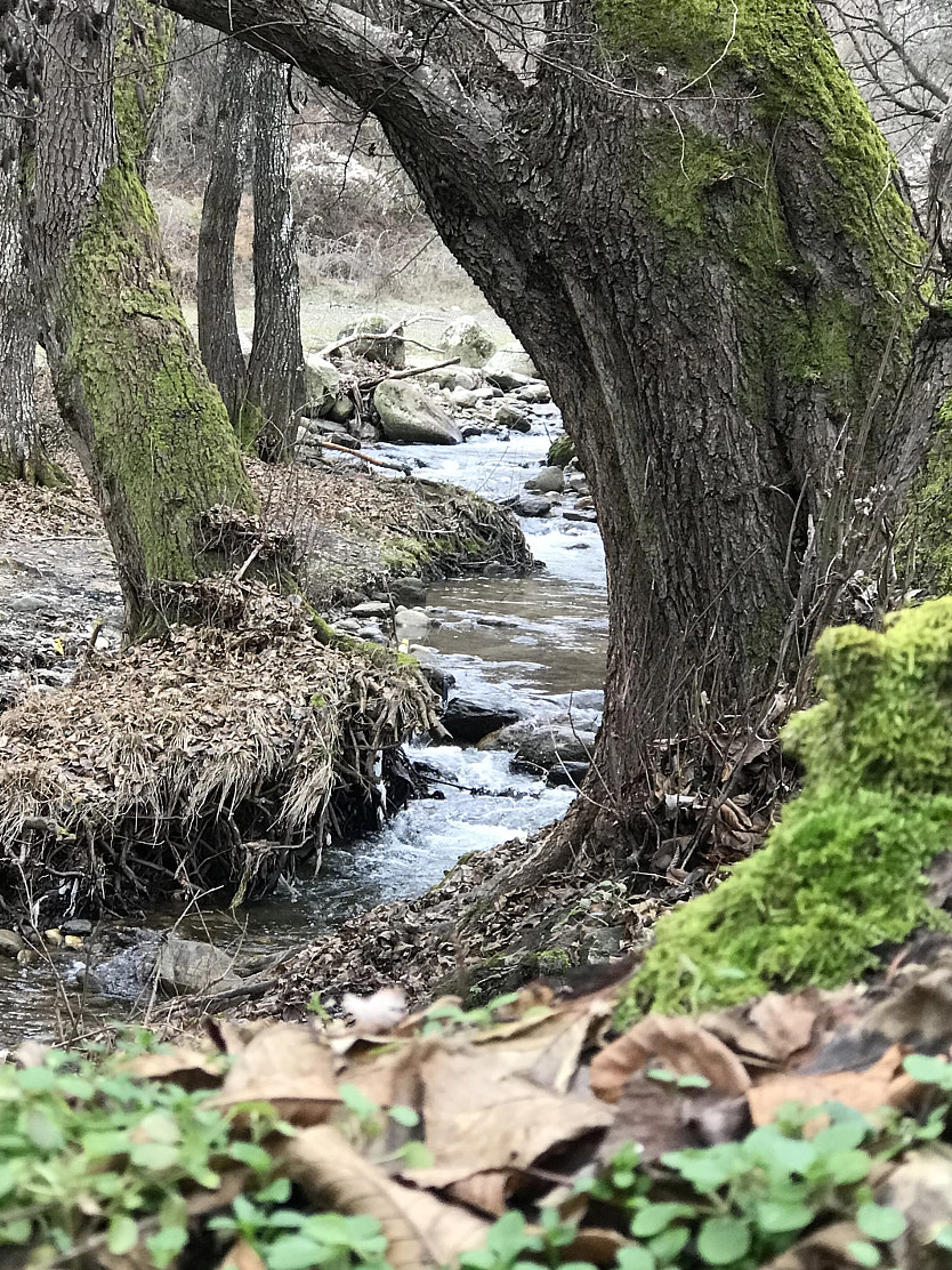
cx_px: 363
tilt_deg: -4.2
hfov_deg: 18.0
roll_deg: -2.7
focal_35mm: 82
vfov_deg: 23.8
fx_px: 3007
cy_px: 548
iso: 64
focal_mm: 6.6
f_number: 2.8
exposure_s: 1/50
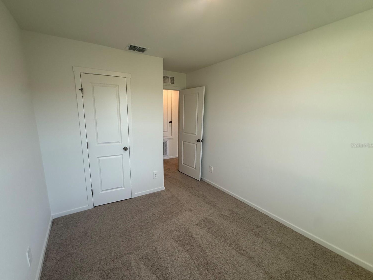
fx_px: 162
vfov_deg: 81.7
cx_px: 175
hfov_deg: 98.0
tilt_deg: -8.6
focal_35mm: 15
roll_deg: -0.1
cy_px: 145
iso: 100
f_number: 2.2
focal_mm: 2.22
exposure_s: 1/120
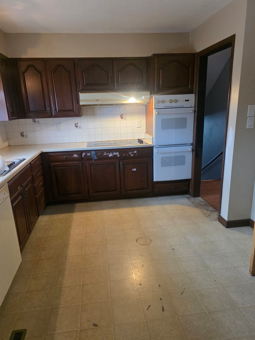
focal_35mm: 25
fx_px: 246
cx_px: 129
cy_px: 181
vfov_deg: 69.3
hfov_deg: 54.9
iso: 1000
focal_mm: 6.3
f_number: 1.7
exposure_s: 1/120
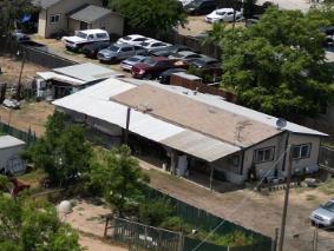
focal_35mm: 127
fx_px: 1227
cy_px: 78
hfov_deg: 13.5
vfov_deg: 11.7
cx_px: -307
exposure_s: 1/250
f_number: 1.7
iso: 100
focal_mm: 6.72
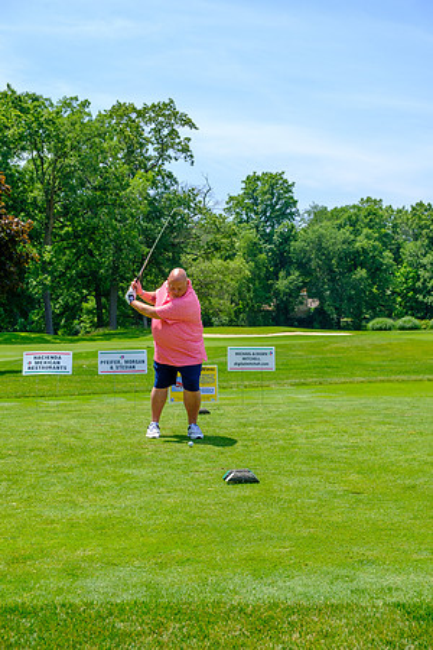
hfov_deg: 26.5
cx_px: 216
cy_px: 325
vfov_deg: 38.9
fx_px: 920
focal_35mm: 51
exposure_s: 1/500
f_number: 5
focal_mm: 34.3
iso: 200
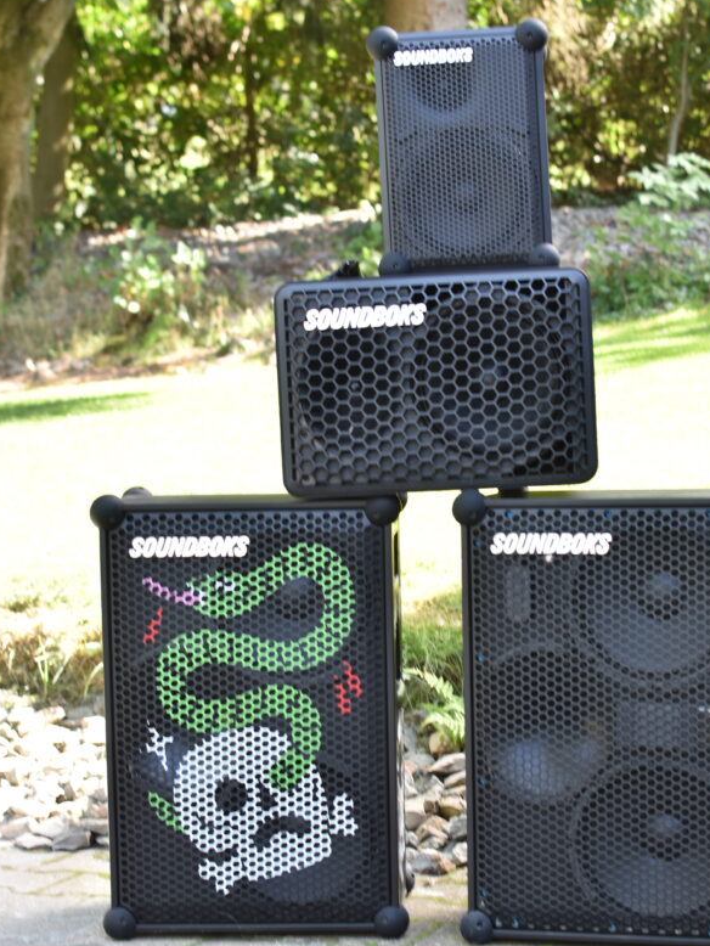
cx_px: 435
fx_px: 2042
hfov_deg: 19.7
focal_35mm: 75
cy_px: 547
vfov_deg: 26.0
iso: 100
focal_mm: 35
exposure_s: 1/60
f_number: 4
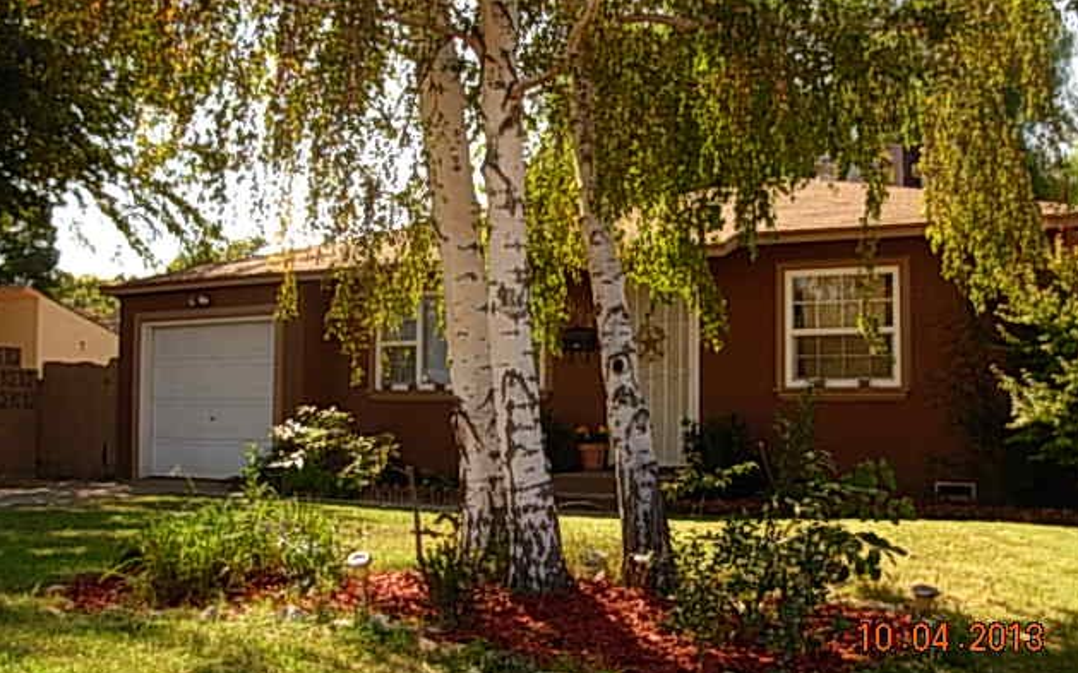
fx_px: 1204
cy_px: 313
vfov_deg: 31.2
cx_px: 540
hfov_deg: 48.2
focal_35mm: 41
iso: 79
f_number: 2.9
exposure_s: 1/483
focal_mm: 6.3
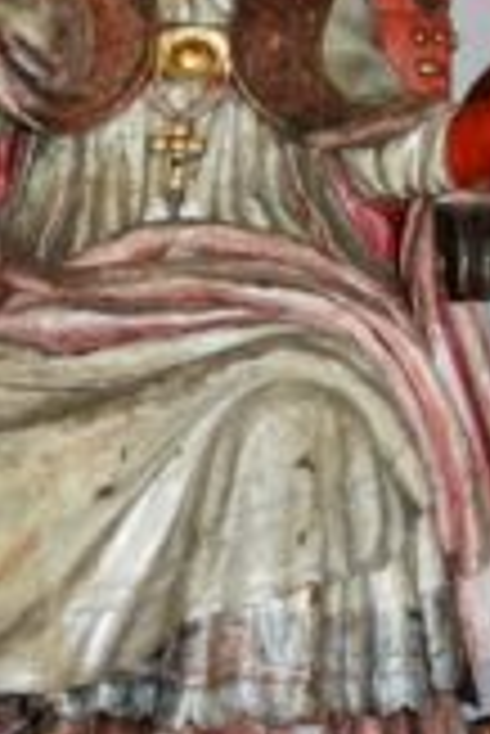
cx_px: 169
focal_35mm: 83
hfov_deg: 16.5
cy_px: 338
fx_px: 1691
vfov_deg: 24.4
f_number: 5
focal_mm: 18
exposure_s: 1/60
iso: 800
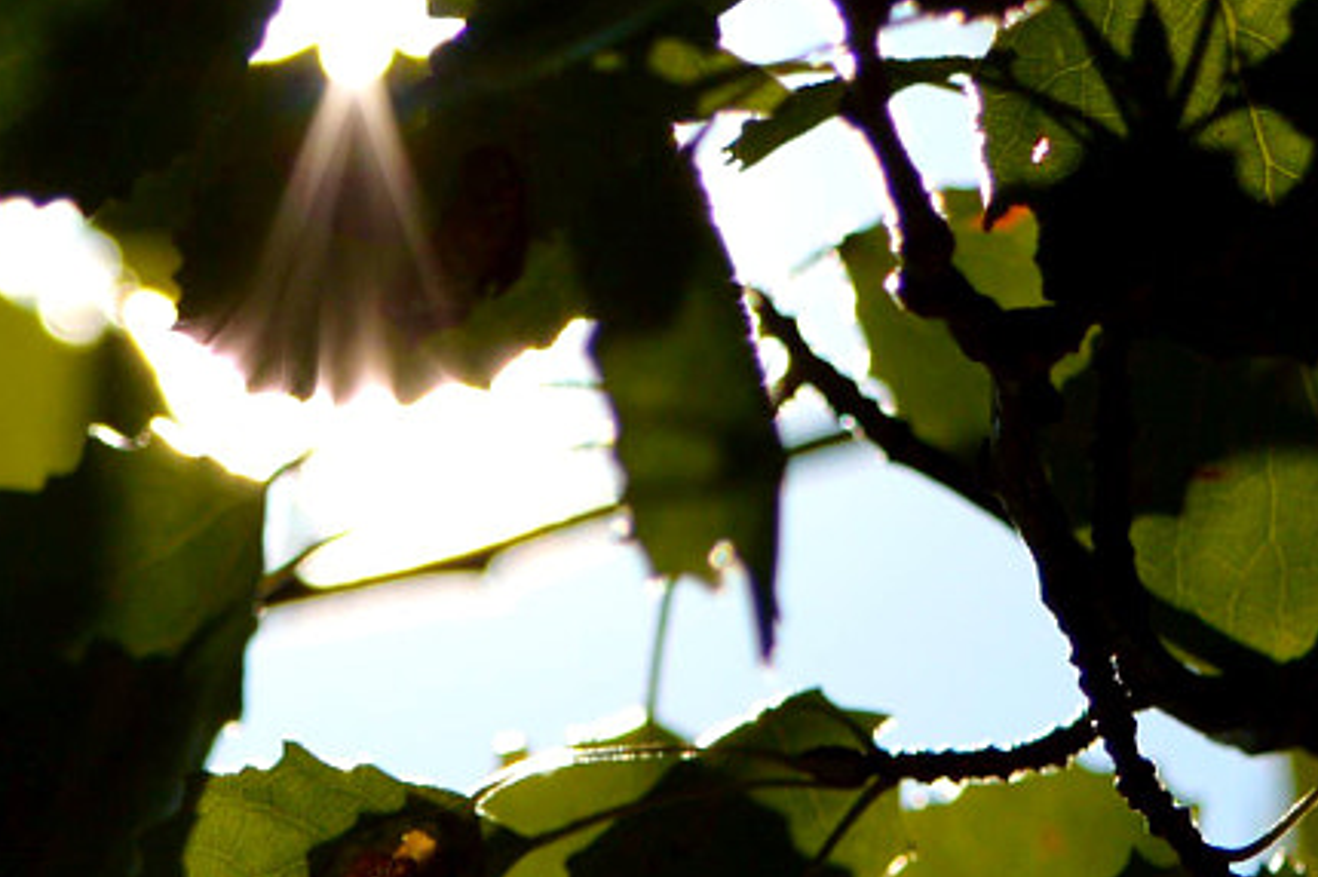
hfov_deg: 4.1
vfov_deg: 2.7
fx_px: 18291
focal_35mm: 500
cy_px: 402
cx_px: 74
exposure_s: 1/3200
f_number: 4.5
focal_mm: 70
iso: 100
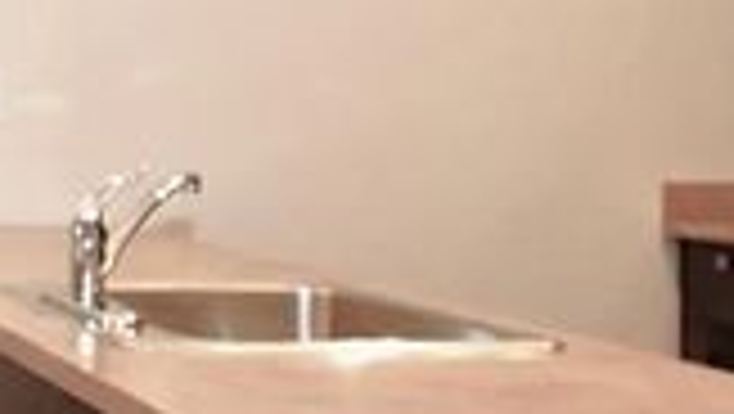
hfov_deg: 22.7
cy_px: 86
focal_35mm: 71
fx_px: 1384
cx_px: -441
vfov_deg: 16.9
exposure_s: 1/60
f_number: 5.6
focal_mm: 11.5
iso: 1400
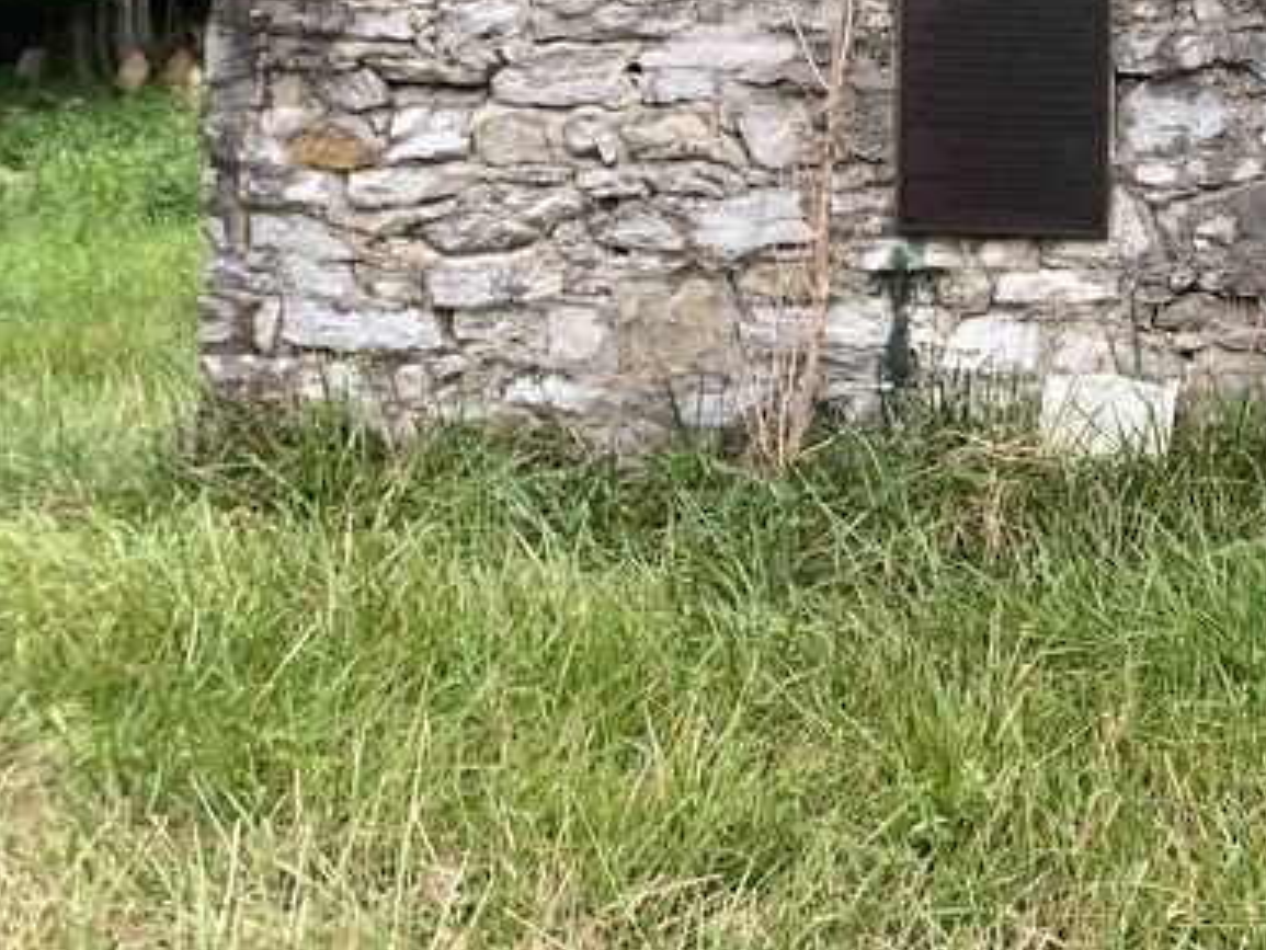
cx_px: 1250
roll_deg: -0.7
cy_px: 72
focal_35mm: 54
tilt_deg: -0.2
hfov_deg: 32.8
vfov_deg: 26.1
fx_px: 1976
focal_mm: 4.25
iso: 160
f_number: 1.8
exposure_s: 1/60
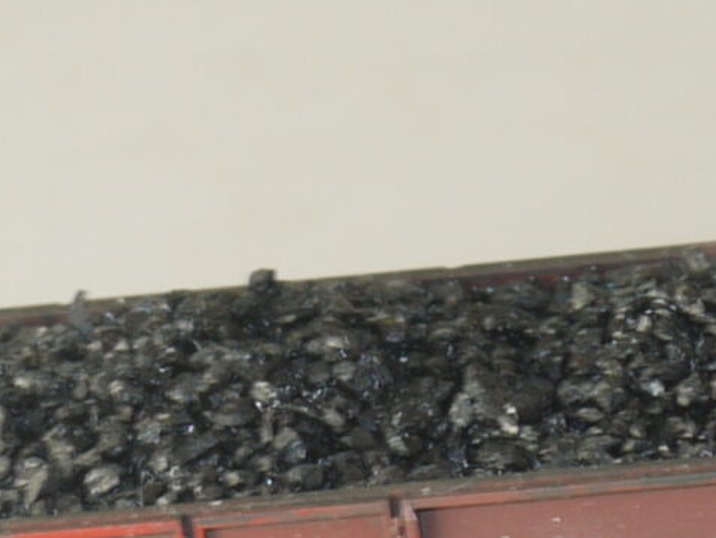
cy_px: 748
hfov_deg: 4.8
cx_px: 97
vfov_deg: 3.6
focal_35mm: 411
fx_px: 8505
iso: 100
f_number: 8
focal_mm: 34
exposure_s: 1/10
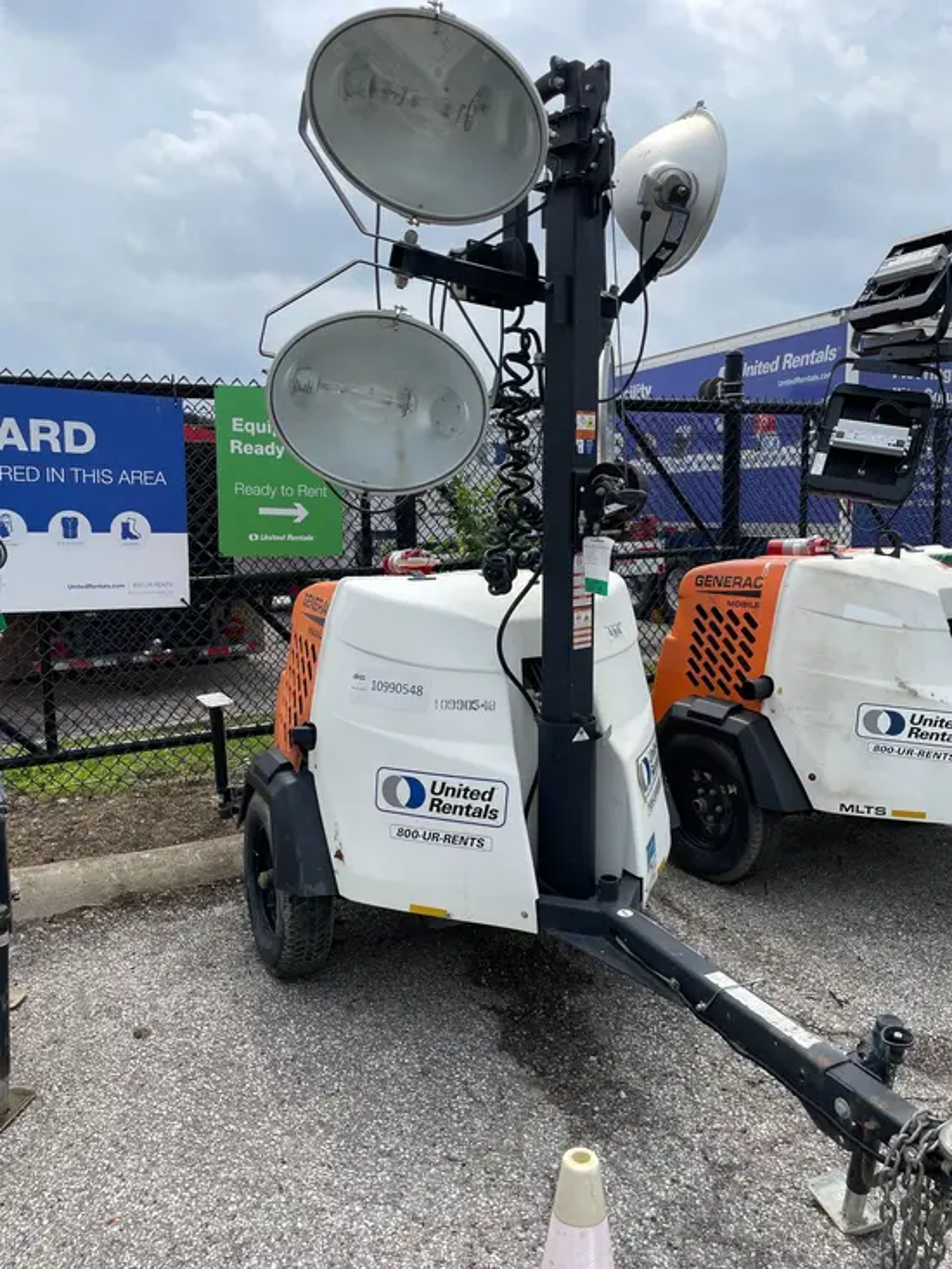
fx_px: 953
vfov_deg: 67.3
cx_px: 476
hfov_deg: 53.1
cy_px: 634
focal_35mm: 26
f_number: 1.6
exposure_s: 1/3610
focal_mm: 4.2
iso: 32
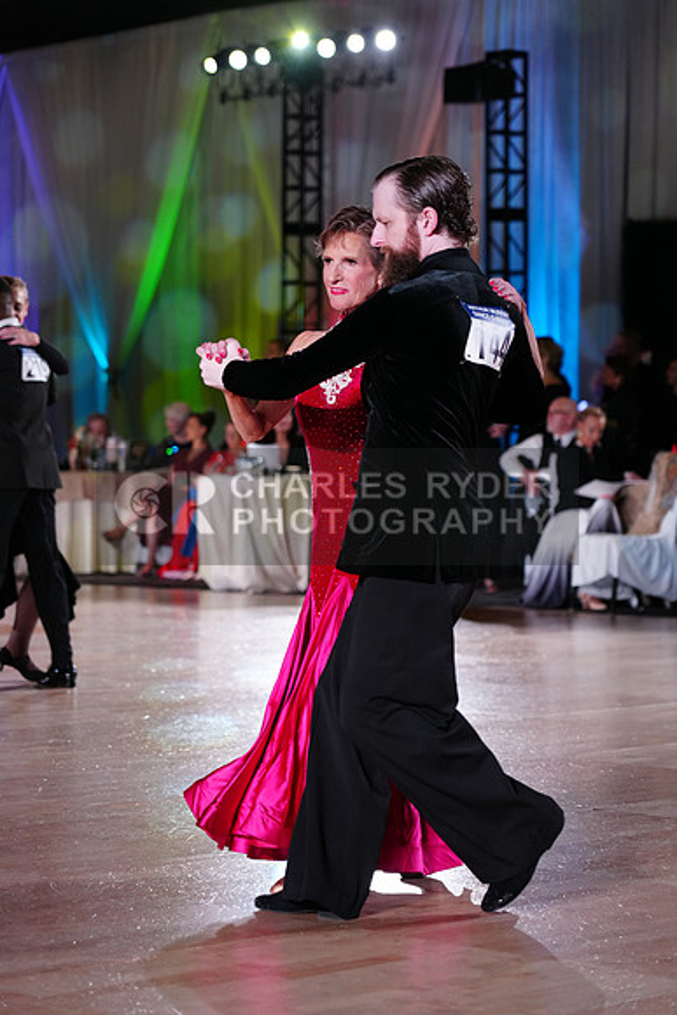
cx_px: 338
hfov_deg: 13.0
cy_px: 508
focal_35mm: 105
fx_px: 2960
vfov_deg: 19.5
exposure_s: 1/320
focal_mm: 105
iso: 2000
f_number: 4
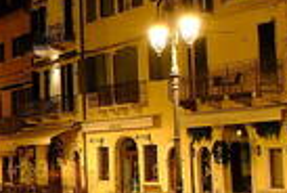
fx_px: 943
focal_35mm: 118
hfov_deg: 14.9
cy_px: 59
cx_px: -243
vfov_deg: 11.7
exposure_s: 6.5
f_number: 10
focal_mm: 18
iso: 320
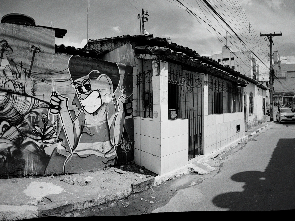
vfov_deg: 56.8
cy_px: 110
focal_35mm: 24
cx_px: 148
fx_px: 205
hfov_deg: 71.6
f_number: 1.78
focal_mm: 6.76
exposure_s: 1/7353
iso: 80
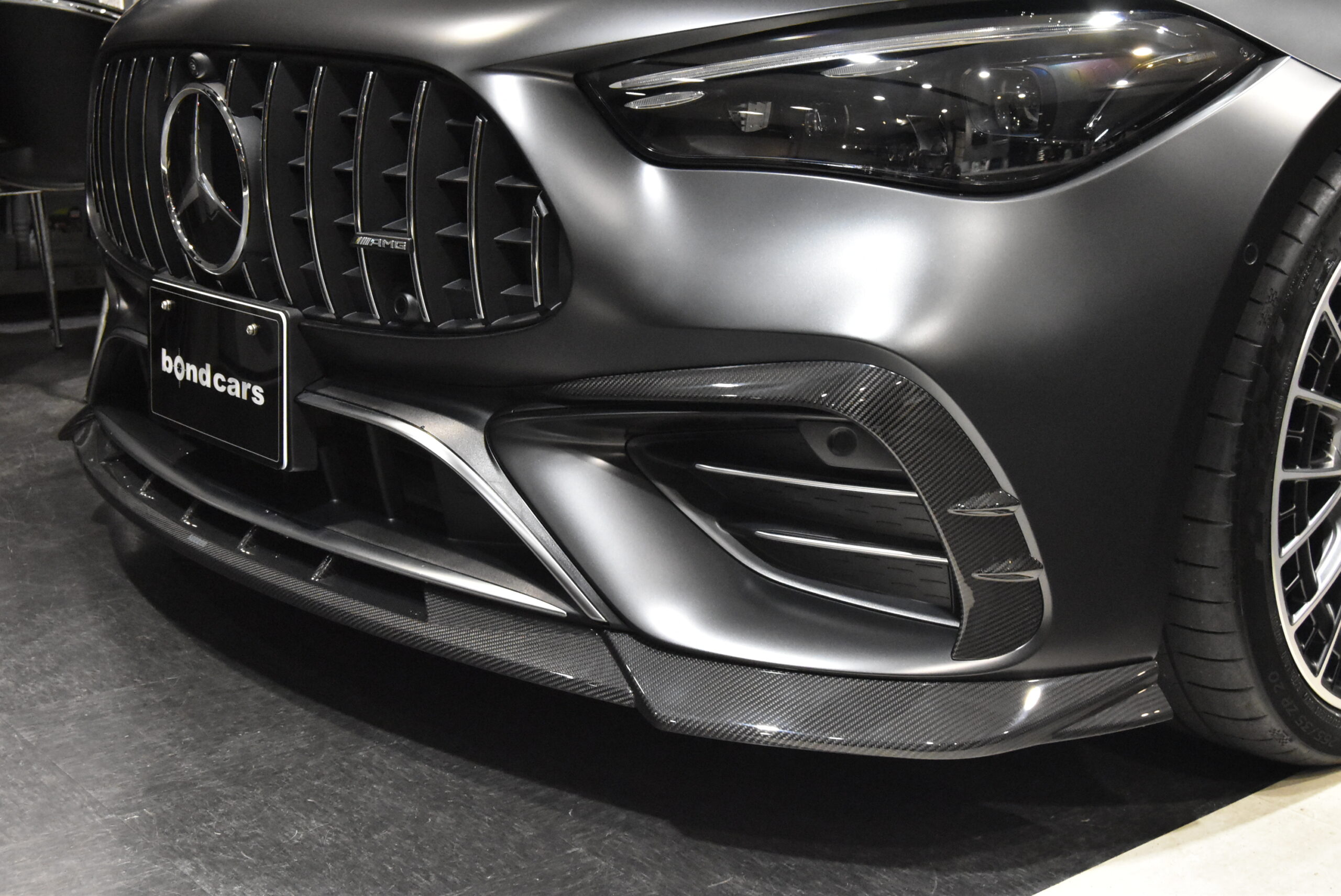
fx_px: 1733
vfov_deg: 29.0
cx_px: 670
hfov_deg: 42.3
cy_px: 448
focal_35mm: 46
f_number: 8
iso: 6400
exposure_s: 1/50
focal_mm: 31
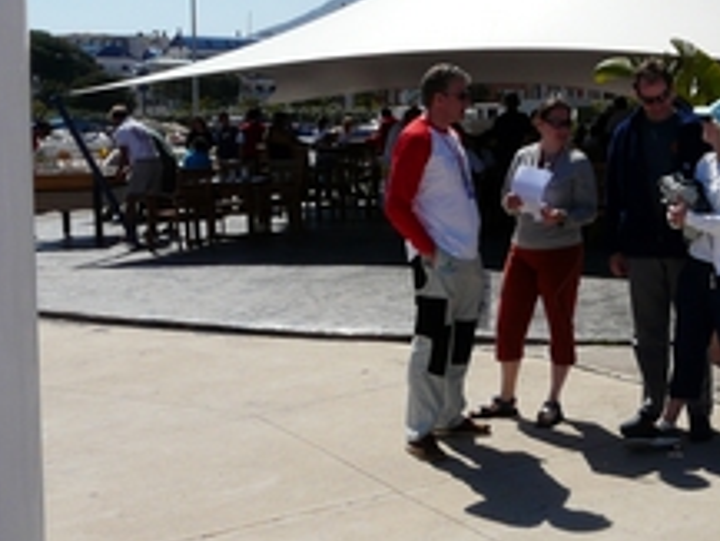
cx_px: 695
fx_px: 1145
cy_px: 156
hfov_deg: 32.5
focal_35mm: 55
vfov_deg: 26.3
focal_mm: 4.6
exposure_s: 1/500
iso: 100
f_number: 8
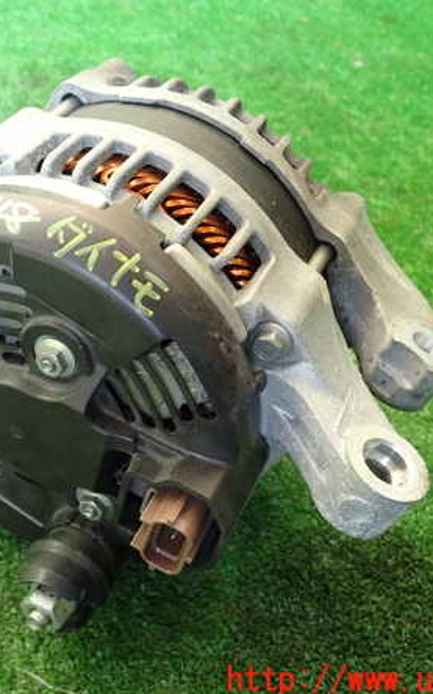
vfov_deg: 46.2
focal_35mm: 43
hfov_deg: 29.4
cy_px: 349
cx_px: 111
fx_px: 813
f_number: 2.3
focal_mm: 5.4
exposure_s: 1/100
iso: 200
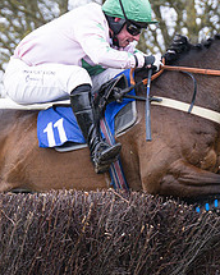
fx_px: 2881
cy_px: 83
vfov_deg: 5.5
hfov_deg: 4.4
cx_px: 146
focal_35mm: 354
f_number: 2.8
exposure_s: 1/1600
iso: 400
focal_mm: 76
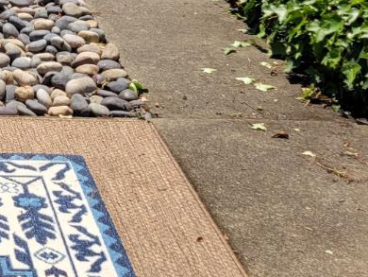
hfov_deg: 16.9
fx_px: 1064
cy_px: -69
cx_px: -251
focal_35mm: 100
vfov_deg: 14.3
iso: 40
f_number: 1.8
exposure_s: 1/2410
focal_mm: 5.4
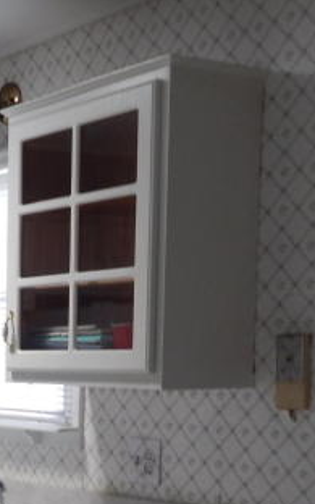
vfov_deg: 25.0
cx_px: -249
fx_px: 1099
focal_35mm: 80
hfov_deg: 14.4
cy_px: 462
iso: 125
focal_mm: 4
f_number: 3
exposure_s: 1/30
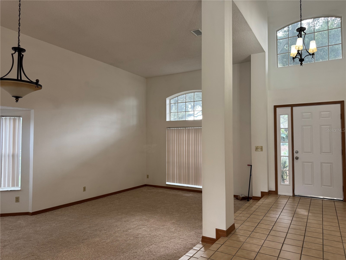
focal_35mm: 24
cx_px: 173
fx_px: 240
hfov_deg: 71.6
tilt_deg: +1.4
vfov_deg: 56.8
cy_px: 130
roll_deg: -0.6
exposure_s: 1/60
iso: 160
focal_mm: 6.76
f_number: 1.78
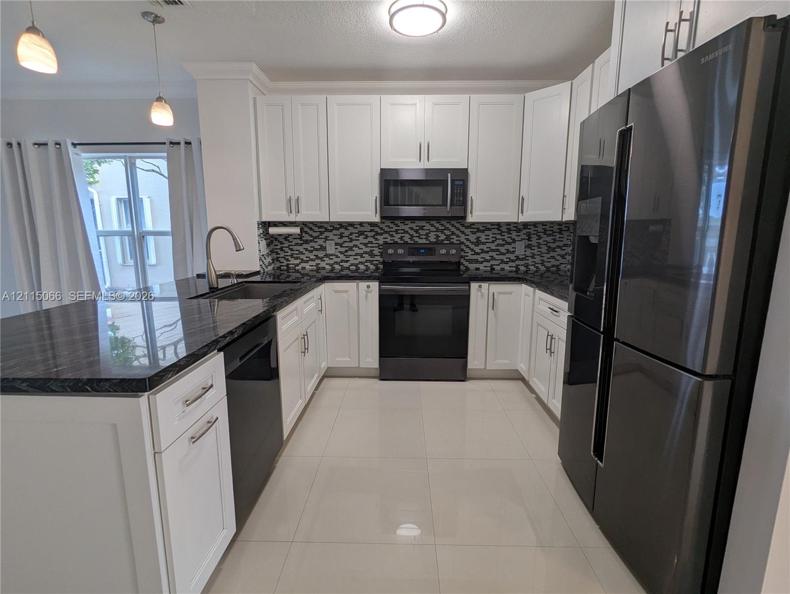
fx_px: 366
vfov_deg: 78.2
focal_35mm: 16
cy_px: 297
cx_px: 395
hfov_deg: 94.4
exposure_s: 1/40
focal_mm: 2.35
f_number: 2.2
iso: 43
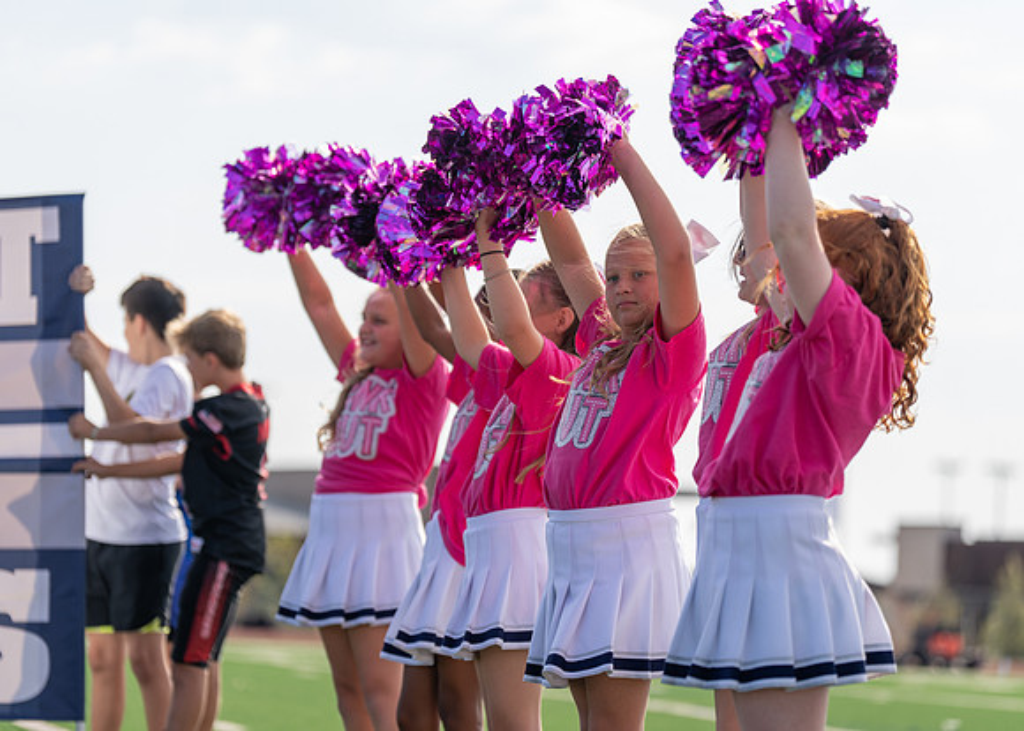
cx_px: 512
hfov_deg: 14.8
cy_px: 366
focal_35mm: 135
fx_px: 3930
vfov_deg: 10.6
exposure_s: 1/1250
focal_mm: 129
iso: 100
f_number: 2.8
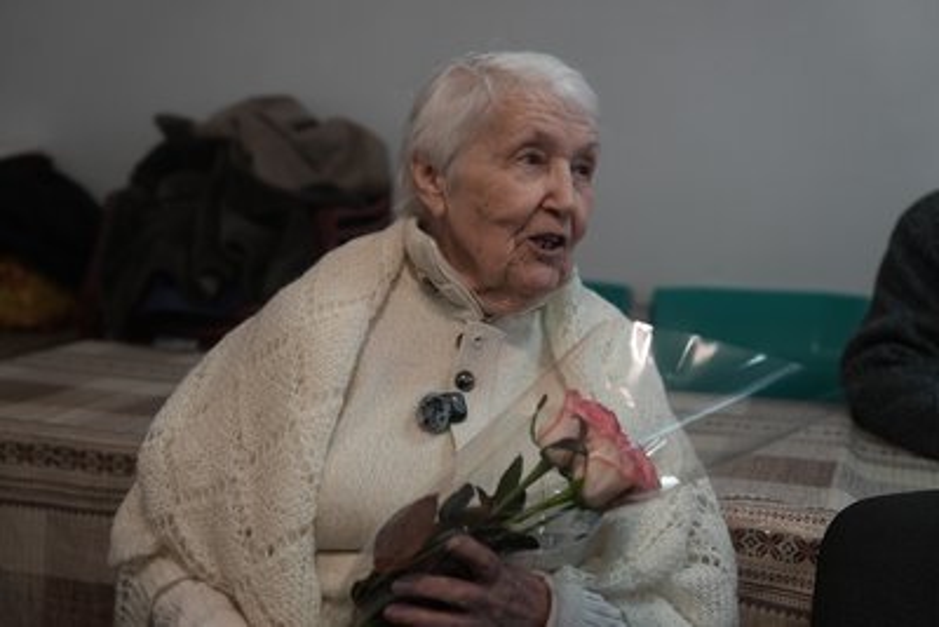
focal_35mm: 47
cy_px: 314
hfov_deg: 41.9
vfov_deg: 28.7
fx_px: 1226
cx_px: 470
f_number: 2.8
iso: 1600
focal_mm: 47
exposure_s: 1/80
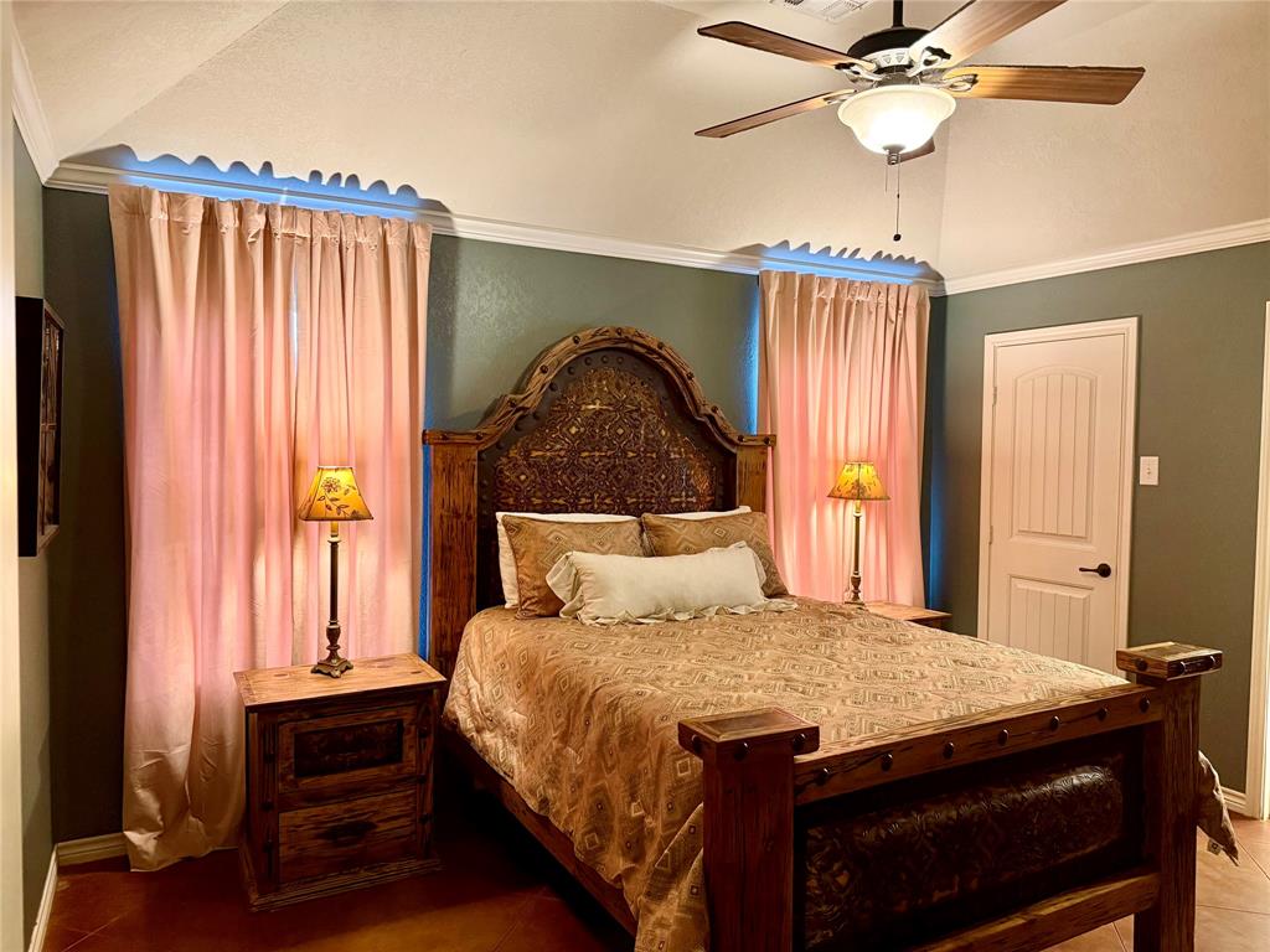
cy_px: 476
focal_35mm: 24
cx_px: 635
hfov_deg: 71.6
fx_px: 881
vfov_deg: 56.8
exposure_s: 1/60
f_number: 1.78
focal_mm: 6.76
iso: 500
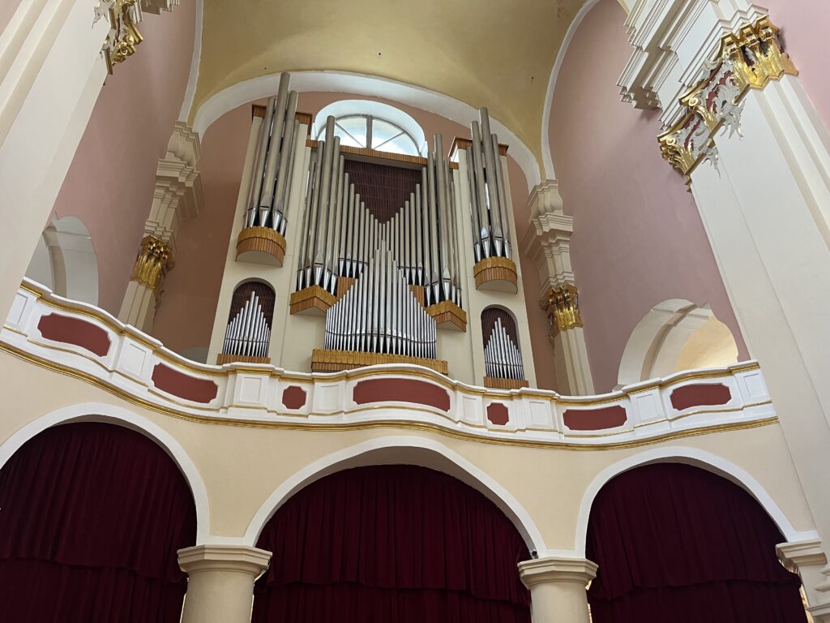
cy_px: 312
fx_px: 623
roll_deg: +0.9
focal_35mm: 26
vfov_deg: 53.1
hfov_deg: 67.3
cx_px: 415
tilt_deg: +33.5
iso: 125
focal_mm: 5.1
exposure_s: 1/50
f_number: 1.6
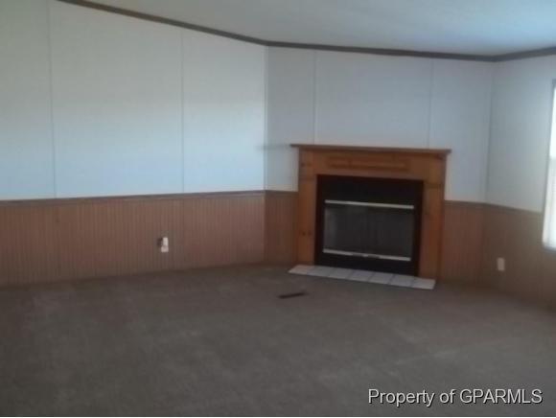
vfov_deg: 43.0
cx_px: 278
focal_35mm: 33
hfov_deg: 55.3
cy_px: 209
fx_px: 530
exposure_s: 1/30
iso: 320
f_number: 3.3
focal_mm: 5.9
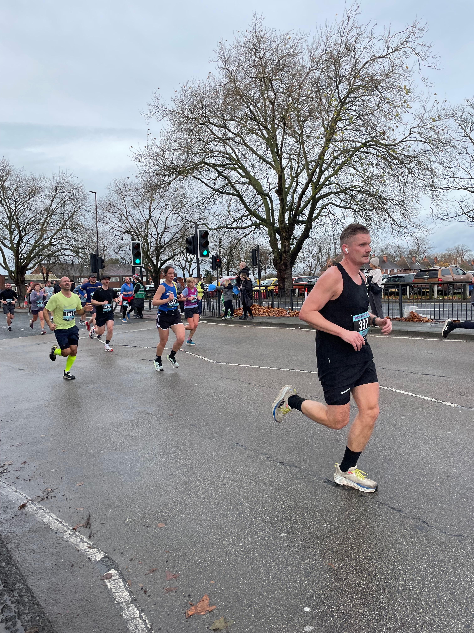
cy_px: 316
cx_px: 237
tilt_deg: -4.0
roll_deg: +1.9
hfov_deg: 53.1
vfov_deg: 67.3
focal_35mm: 26
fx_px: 475
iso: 32
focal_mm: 4.2
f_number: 1.6
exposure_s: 1/739
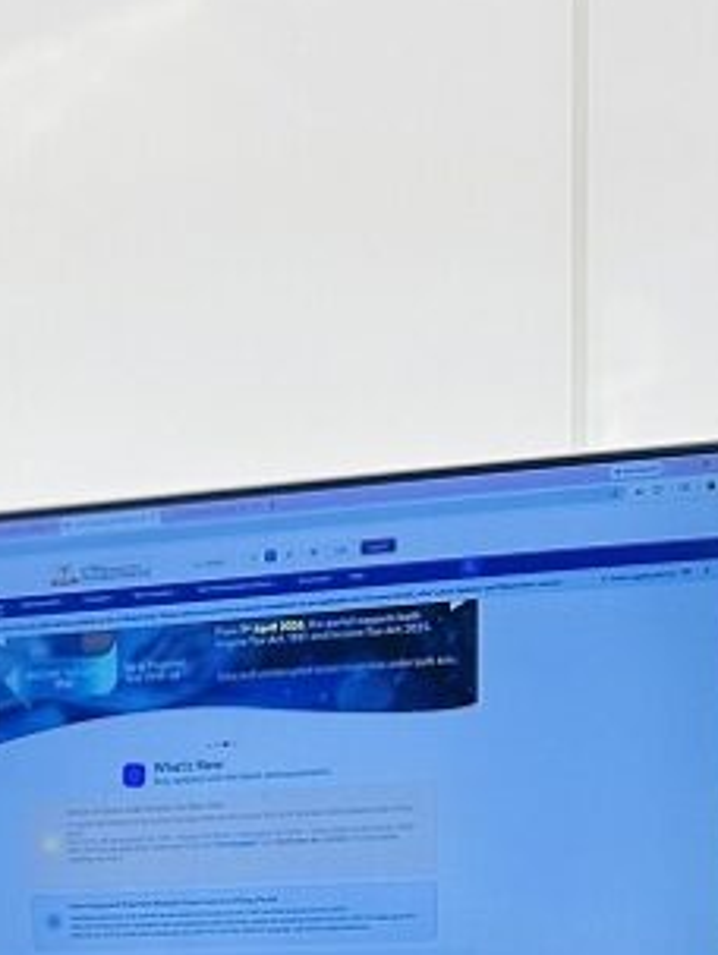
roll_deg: +2.9
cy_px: 1191
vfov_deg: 22.0
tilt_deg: -10.3
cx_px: -167
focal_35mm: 81
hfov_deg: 17.3
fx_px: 2235
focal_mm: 6.86
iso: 80
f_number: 1.78
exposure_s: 1/355
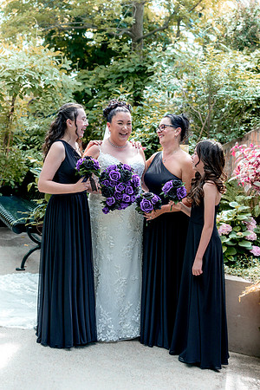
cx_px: 130
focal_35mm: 50
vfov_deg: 39.6
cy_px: 195
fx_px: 542
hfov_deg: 27.0
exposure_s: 1/640
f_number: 3.5
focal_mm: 50
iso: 640
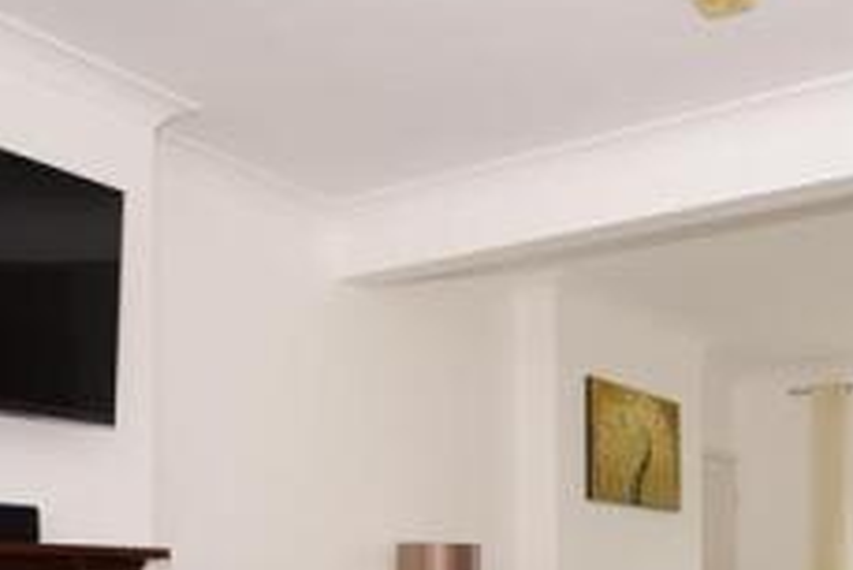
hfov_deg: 43.8
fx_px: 1019
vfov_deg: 29.0
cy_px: 583
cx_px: 652
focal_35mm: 43
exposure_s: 1/40
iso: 100
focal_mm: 10
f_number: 5.6
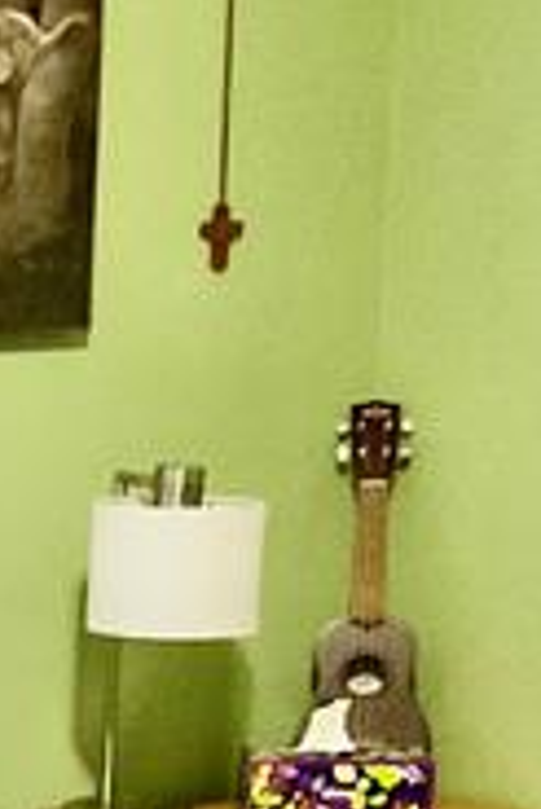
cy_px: 967
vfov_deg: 15.7
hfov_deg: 10.3
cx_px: -405
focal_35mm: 126
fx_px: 2835
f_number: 1.8
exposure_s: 1/30
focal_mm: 3
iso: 250
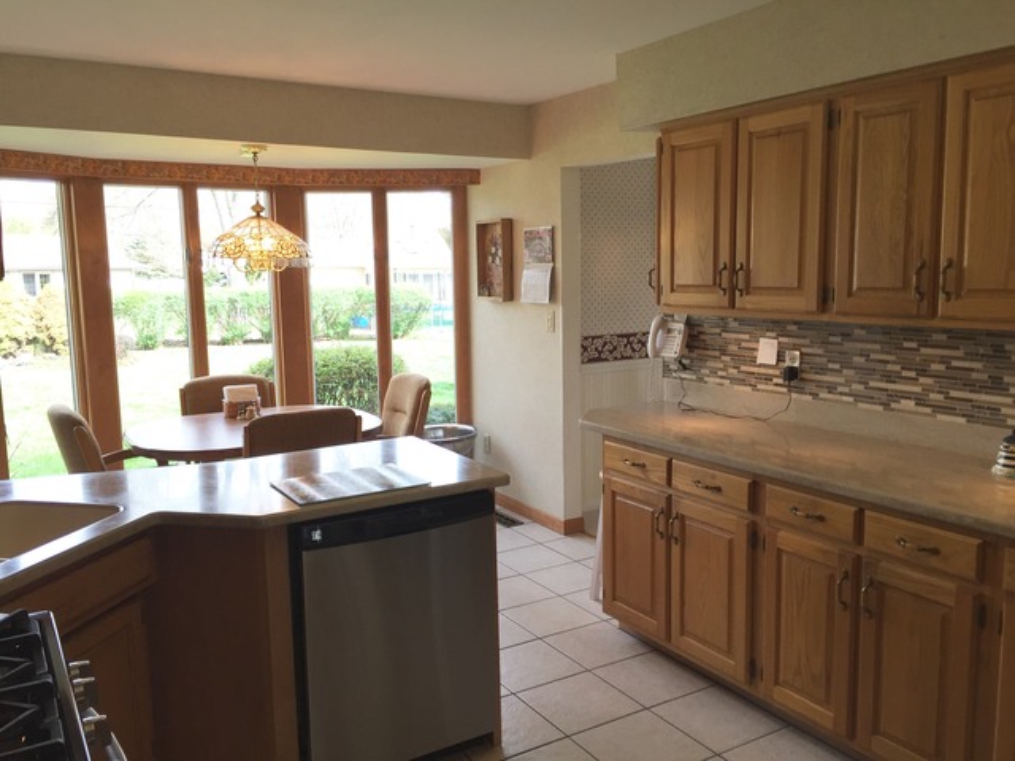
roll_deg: +0.9
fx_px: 850
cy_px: 380
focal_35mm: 29
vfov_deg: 48.2
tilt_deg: -8.1
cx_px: 508
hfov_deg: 61.7
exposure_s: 1/120
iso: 50
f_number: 2.2
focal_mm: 4.15
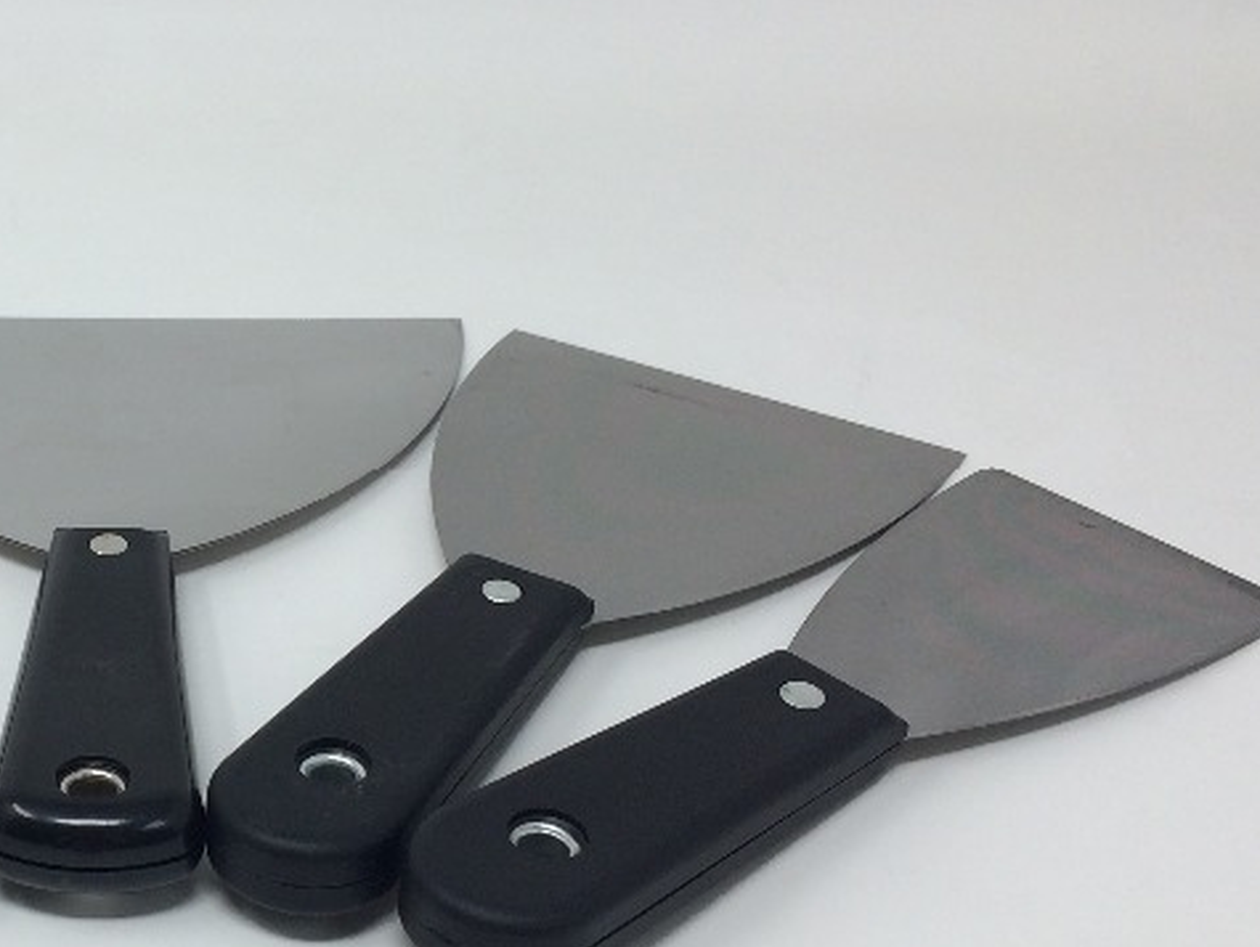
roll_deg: +0.1
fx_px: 2222
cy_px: 634
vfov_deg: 23.9
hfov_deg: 30.0
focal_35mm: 61
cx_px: 72
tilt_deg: -37.1
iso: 32
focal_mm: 4.15
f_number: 2.2
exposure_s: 1/158
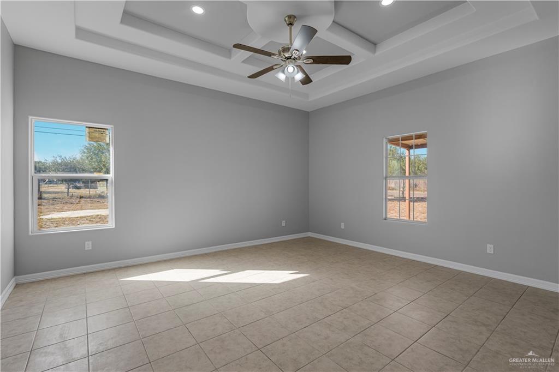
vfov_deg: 73.7
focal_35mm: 16
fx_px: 248
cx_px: 280
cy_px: 186
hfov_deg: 96.8
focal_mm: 16
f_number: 3.5
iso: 320
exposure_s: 1/320
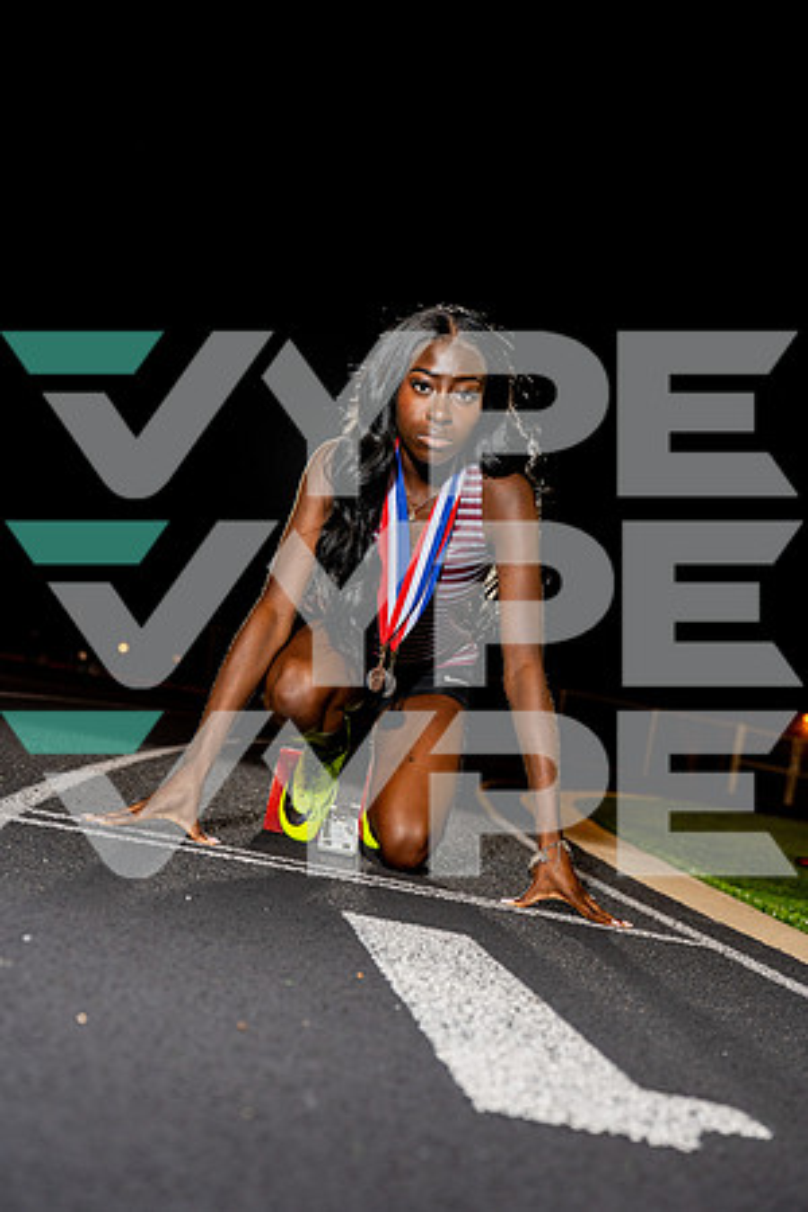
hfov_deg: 27.5
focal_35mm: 49
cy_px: 606
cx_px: 404
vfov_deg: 40.3
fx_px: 1650
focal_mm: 49
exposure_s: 1/250
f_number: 4
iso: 800
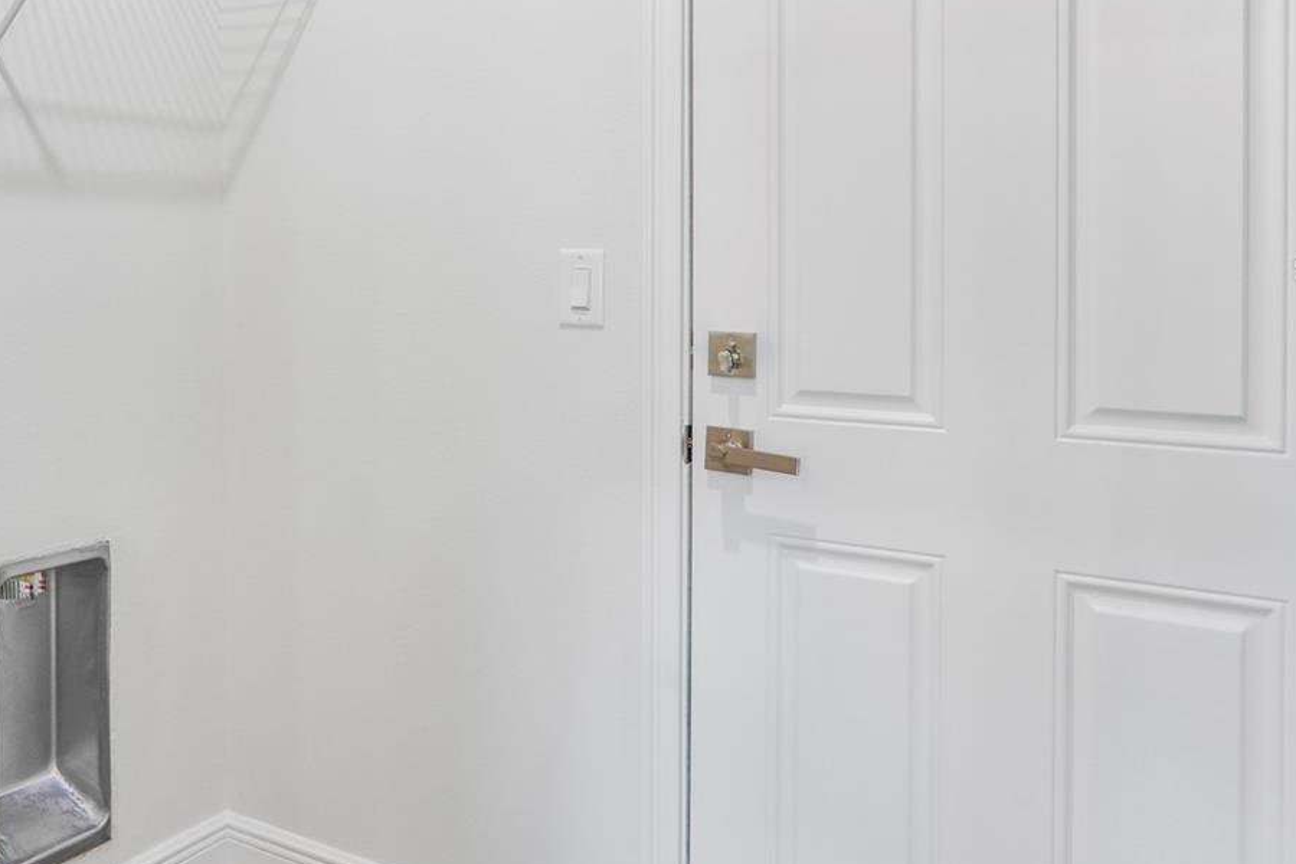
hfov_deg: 54.9
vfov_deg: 40.5
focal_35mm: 32
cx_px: 269
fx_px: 1152
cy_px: 269
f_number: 2
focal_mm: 12
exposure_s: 1/30
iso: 100
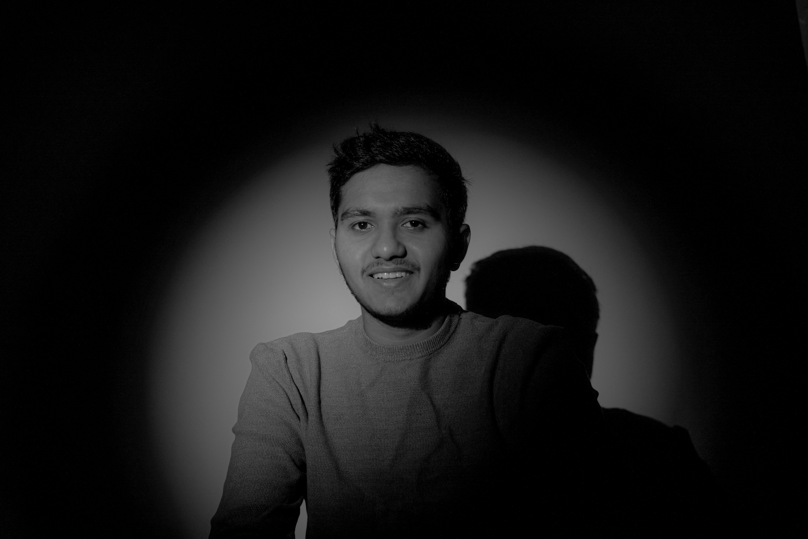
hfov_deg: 44.6
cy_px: 270
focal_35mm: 44
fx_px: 985
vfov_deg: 30.6
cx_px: 404
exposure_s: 1/60
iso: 200
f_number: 5
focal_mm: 43.9
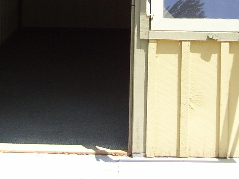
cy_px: -57
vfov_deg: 14.2
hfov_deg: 19.6
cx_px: 157
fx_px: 691
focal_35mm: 100
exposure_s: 1/500
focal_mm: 6
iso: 80
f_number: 2.7
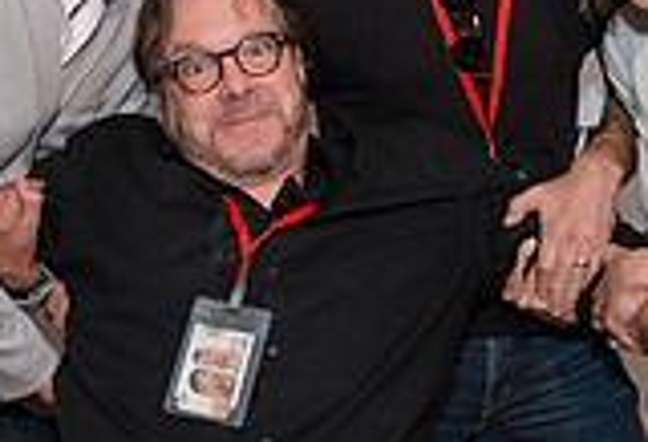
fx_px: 1776
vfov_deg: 14.2
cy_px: 179
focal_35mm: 98
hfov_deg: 20.6
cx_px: 216
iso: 1600
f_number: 4
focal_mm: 24
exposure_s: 1/500
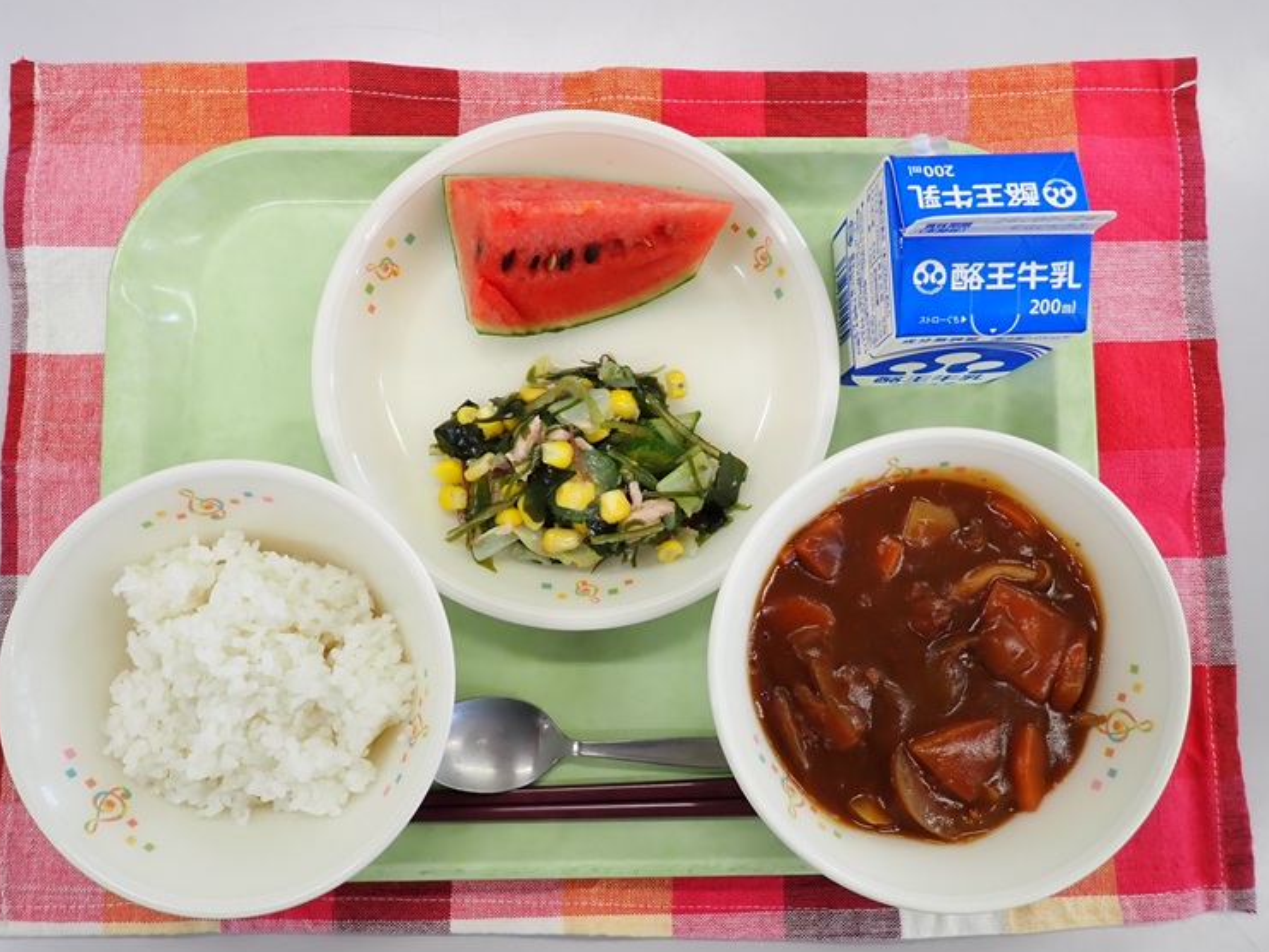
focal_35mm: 27
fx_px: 990
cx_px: 630
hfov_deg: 65.3
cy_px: 503
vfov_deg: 51.3
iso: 125
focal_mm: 4.5
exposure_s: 1/125
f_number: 2
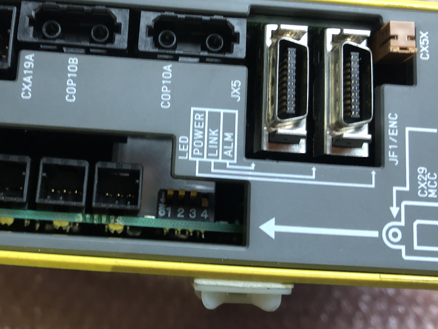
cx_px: 163
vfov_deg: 34.2
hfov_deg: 44.4
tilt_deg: -79.6
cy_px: 122
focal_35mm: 42
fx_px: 531
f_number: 1.8
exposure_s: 1/15
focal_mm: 3.99
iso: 64
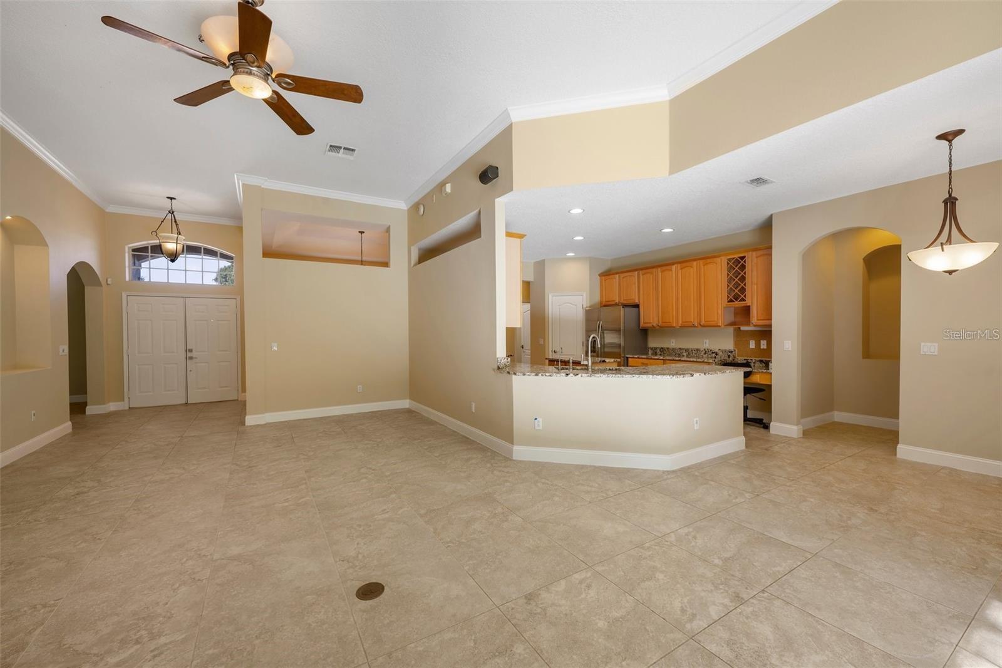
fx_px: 390
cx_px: 501
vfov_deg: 81.2
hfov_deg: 104.3
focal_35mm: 14
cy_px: 334
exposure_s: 1/3
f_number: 8
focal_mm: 14
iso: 100
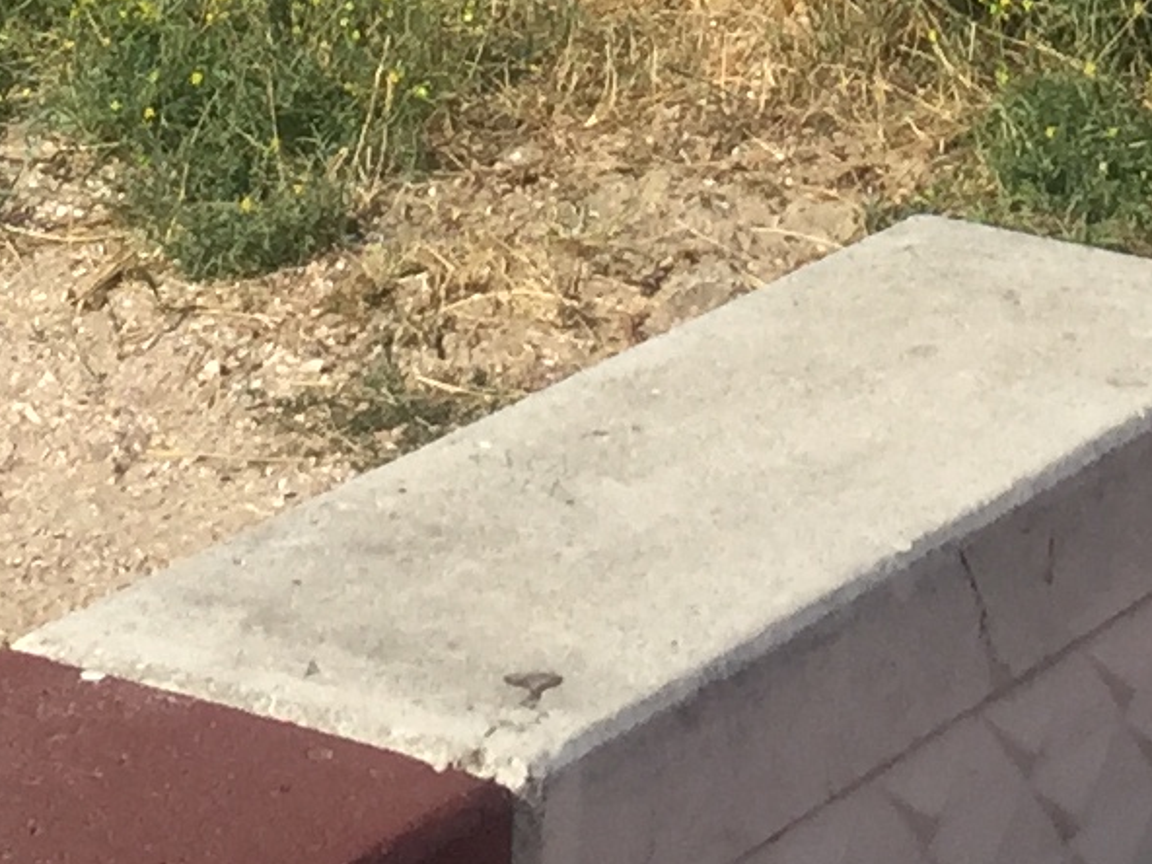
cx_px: 920
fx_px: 5325
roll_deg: -2.5
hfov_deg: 12.3
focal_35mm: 160
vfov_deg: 8.4
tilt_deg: +0.6
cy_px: -1339
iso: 32
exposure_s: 1/2326
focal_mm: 4.15
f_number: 2.2
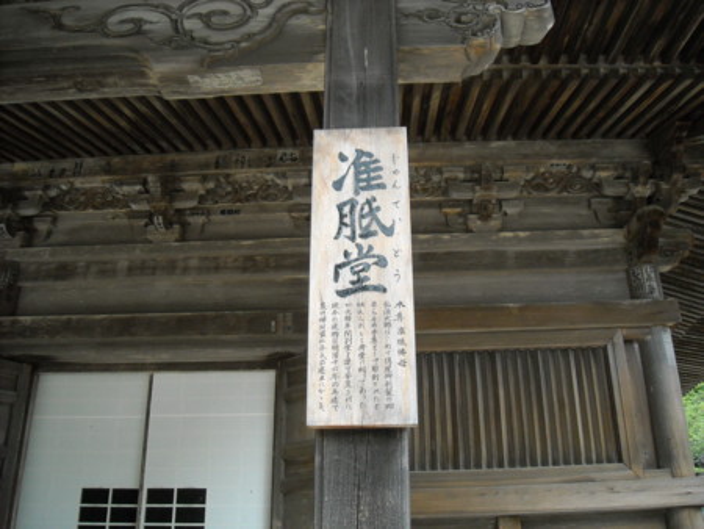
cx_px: 352
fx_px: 712
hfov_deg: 52.6
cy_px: 264
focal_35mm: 35
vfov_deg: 40.7
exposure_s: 1/250
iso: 383
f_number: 2.8
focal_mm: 5.7
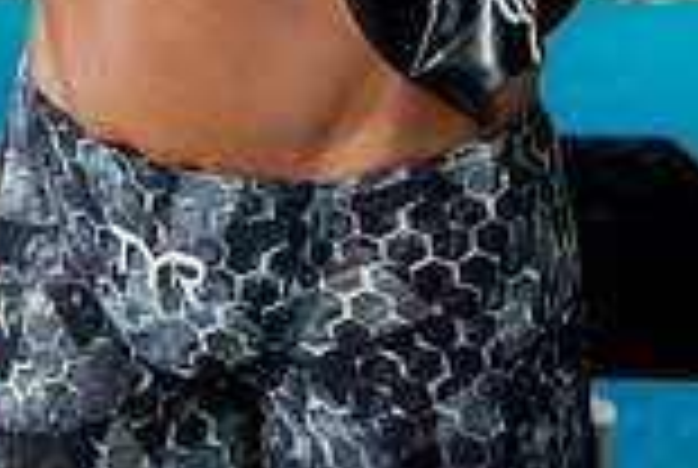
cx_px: 320
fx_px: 3205
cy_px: -531
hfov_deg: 12.4
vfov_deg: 7.9
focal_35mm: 165
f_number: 5.6
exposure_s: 1/250
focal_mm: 57
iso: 320
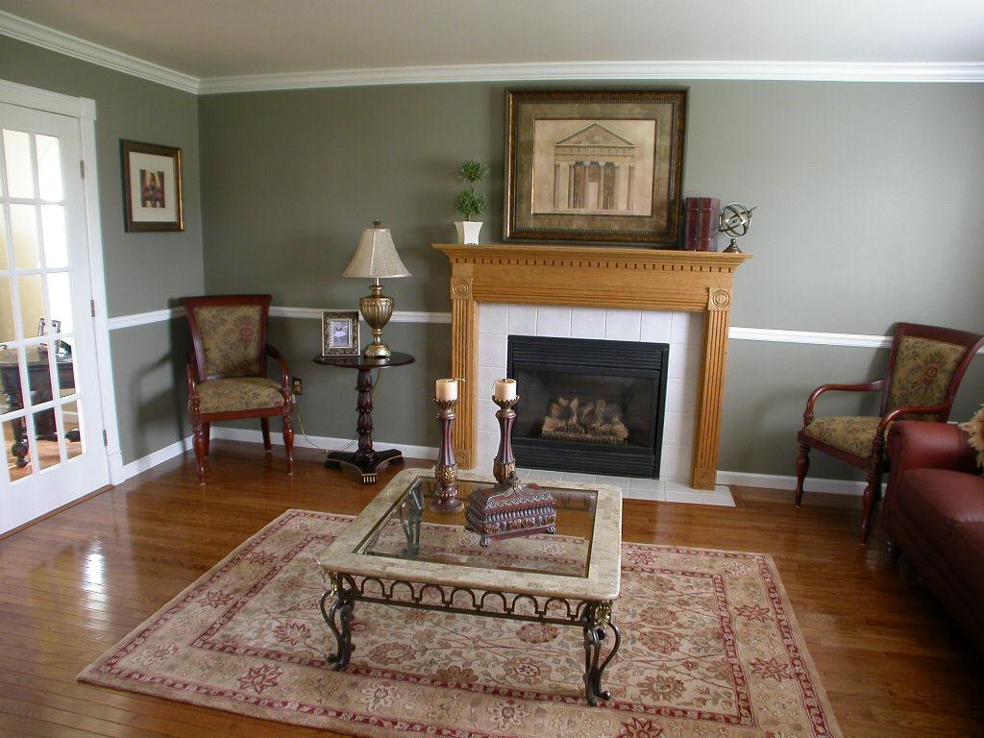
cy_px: 369
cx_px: 492
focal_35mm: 38
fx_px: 1080
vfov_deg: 37.7
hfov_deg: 49.0
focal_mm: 7.85
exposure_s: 1/7.5
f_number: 2.6
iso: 100
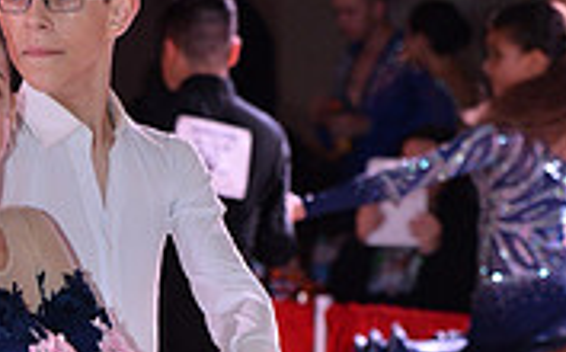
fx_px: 5406
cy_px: 538
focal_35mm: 351
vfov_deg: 3.7
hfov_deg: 6.0
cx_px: 21
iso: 1600
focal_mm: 105
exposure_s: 1/250
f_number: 5
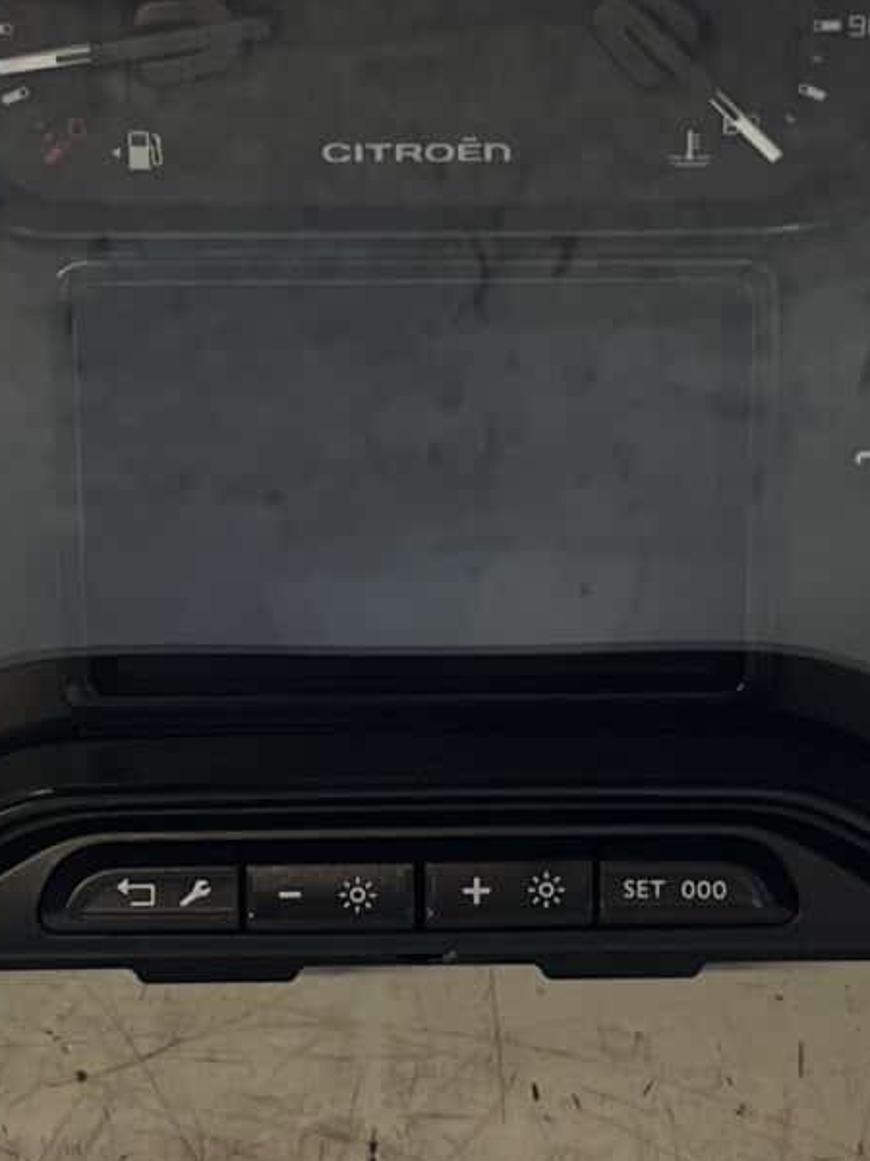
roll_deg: +0.5
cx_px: 505
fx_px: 3720
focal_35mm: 111
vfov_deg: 17.7
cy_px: 551
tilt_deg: -41.4
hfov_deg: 13.3
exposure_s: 1/121
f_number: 1.6
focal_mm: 5.1
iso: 100
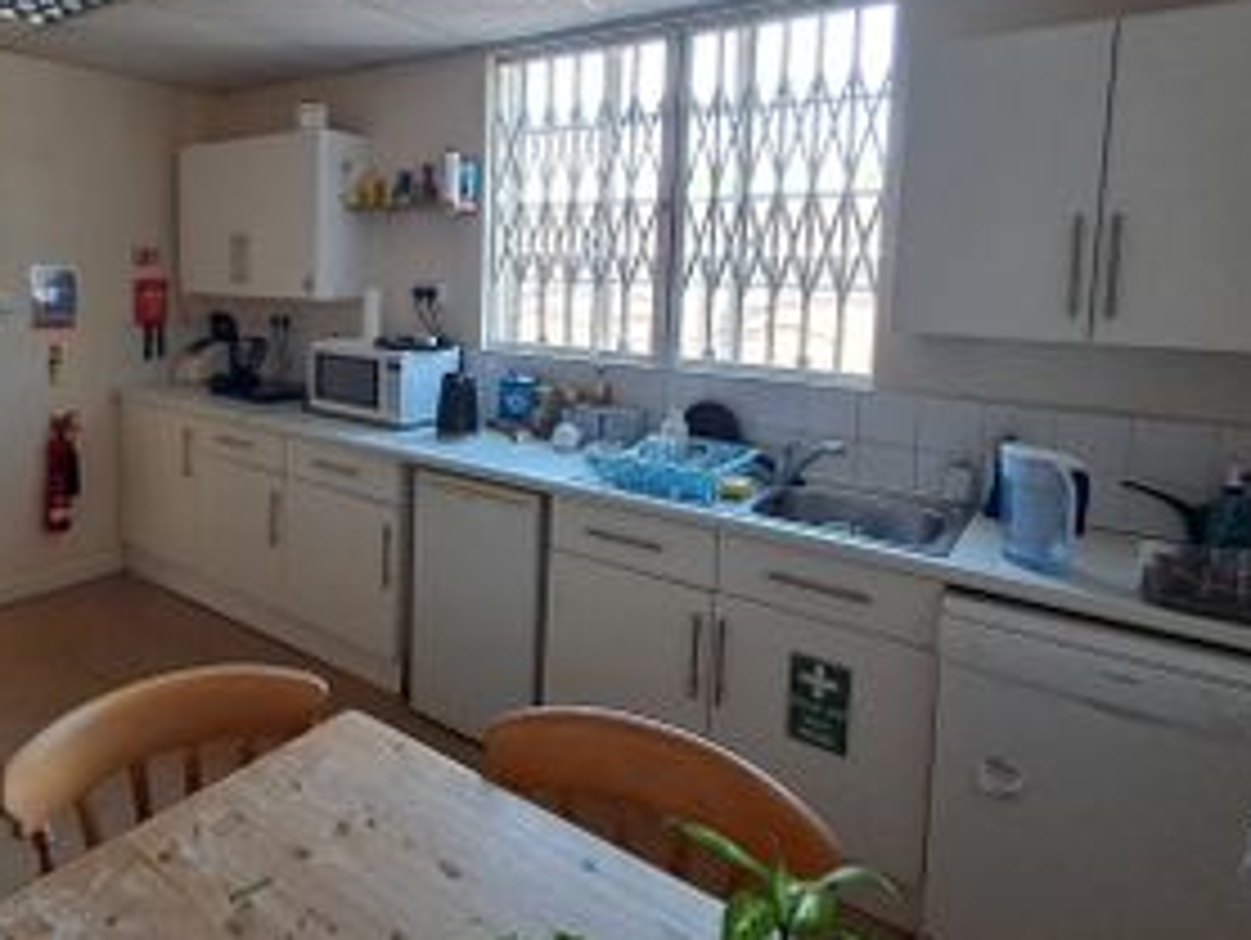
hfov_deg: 72.2
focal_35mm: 23
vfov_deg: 57.8
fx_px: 832
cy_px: 324
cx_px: 446
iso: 64
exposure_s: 1/50
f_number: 2.2
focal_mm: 1.64
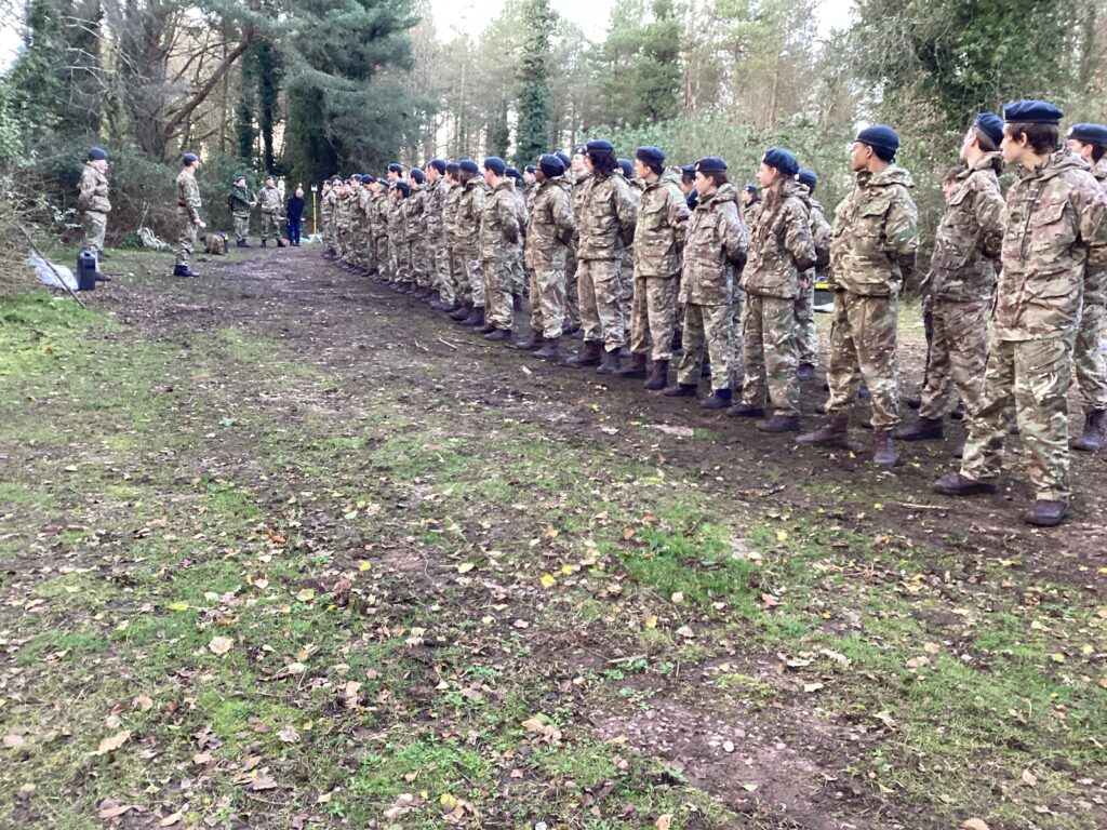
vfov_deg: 45.4
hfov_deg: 58.4
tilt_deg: -8.2
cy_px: 415
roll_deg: -2.0
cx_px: 554
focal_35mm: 31
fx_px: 991
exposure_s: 1/50
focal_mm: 3.3
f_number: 2.4
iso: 200
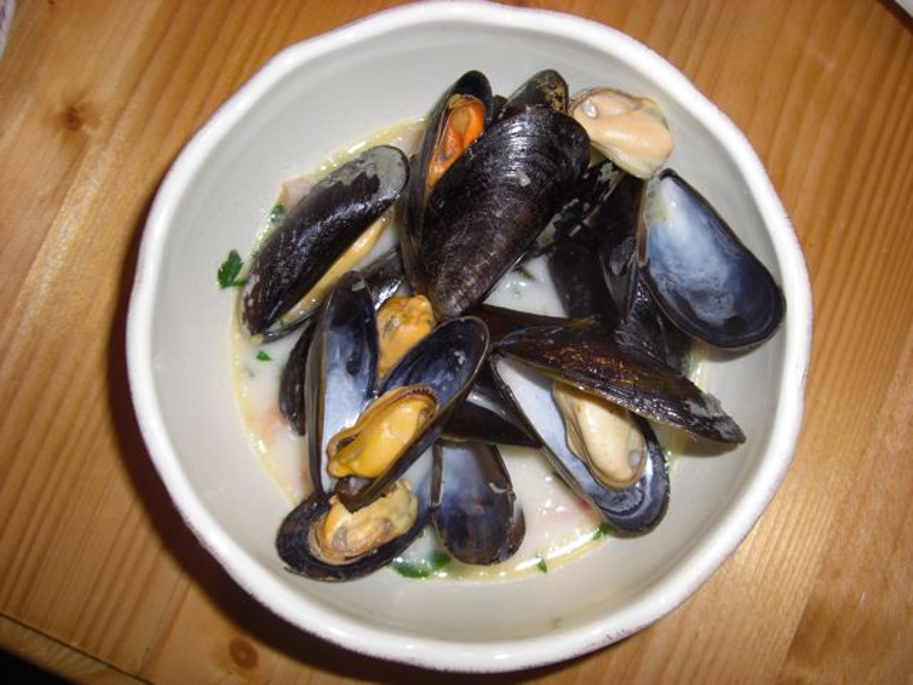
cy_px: 342
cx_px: 456
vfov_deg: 37.7
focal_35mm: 38
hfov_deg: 49.0
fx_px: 1002
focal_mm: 6.2
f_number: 2.7
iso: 64
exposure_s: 1/60
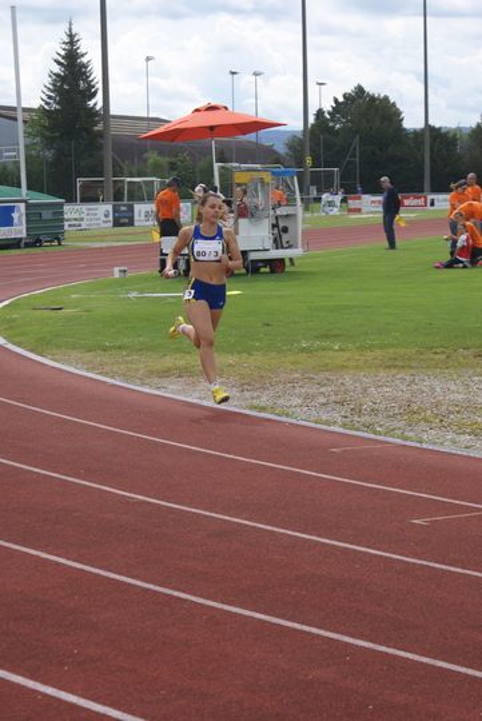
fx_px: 2105
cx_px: 241
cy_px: 360
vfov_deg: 19.4
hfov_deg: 13.1
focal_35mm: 105
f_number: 6.3
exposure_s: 1/320
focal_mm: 70
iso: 100
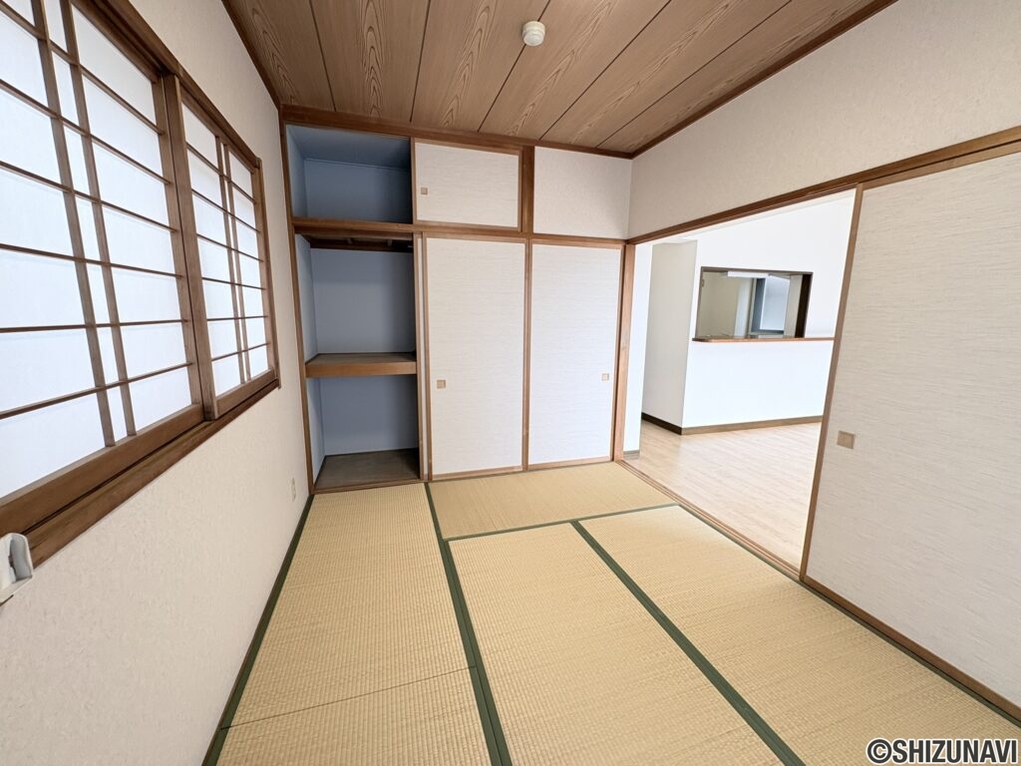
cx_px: 510
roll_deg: -0.3
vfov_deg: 85.7
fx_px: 413
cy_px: 383
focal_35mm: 14
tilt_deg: -9.5
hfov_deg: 102.1
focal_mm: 2.22
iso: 80
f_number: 2.2
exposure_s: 1/99
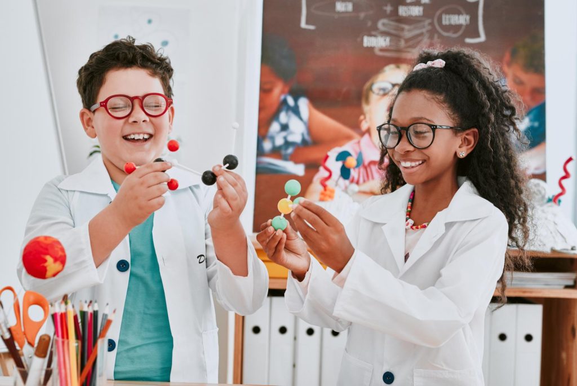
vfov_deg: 27.0
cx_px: 288
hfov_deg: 39.6
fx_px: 802
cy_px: 193
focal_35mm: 50
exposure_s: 1/200
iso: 400
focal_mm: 50
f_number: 4
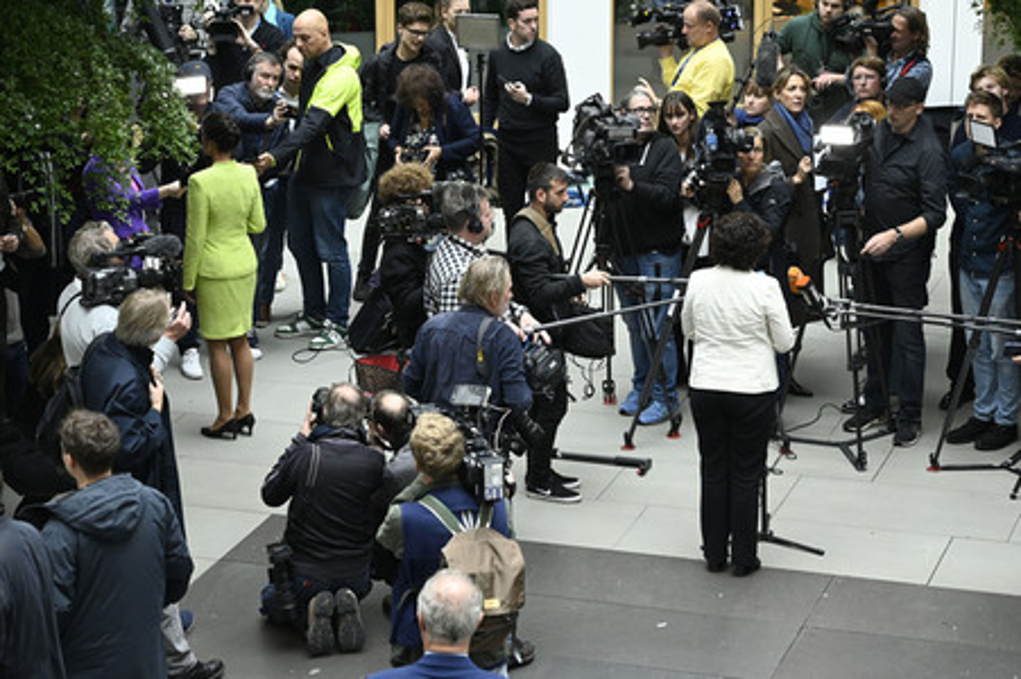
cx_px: 510
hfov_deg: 21.5
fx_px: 2692
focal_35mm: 95
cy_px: 340
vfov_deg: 14.4
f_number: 5.6
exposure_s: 1/400
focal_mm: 95
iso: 5000
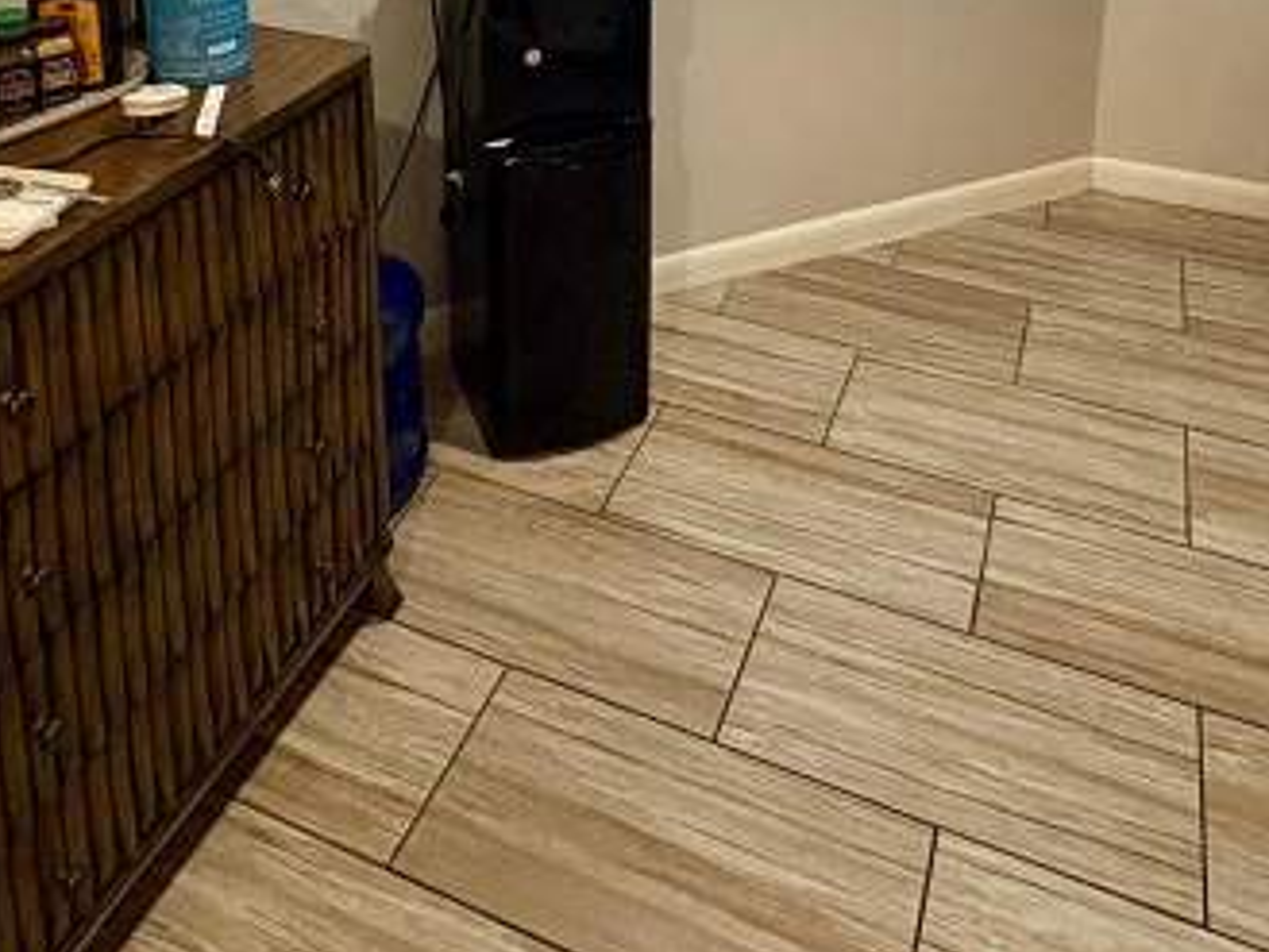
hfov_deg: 53.9
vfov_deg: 33.9
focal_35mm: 34
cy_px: -185
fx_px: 1247
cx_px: 656
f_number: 2.2
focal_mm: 2.22
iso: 250
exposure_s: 1/60
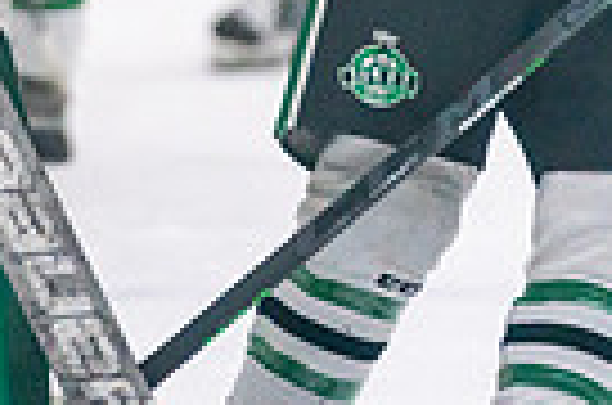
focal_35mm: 719
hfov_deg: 2.9
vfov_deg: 1.9
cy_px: -416
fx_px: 12194
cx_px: 112
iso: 3200
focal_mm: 168
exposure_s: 1/1250
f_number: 2.8
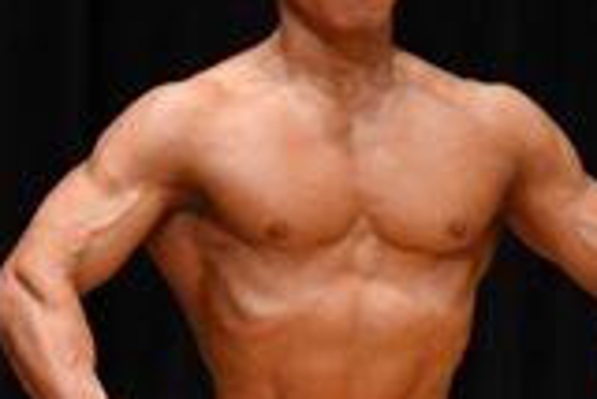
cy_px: 656
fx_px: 21710
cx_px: -655
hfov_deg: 1.6
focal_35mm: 1308
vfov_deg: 1.1
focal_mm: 180
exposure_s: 1/400
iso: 4000
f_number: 5.6
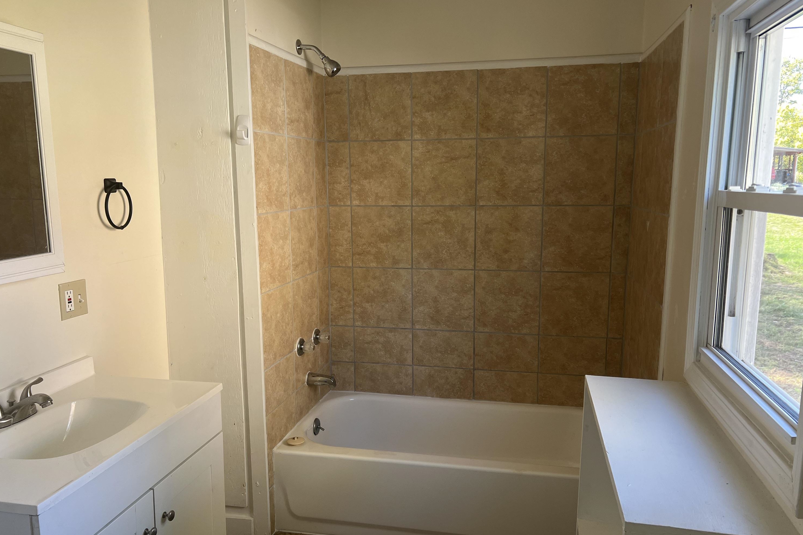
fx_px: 625
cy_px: 288
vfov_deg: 46.4
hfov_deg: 65.5
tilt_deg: -11.0
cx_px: 392
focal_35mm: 28
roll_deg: -0.3
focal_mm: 5.7
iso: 100
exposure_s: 1/121
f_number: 1.5
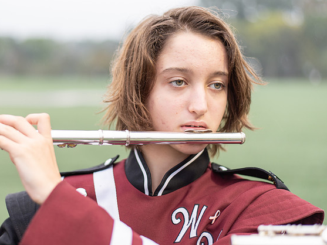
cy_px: 96
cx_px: 126
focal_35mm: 66
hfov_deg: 29.3
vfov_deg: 22.2
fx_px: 624
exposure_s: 1/160
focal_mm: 50
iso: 100
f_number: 1.8
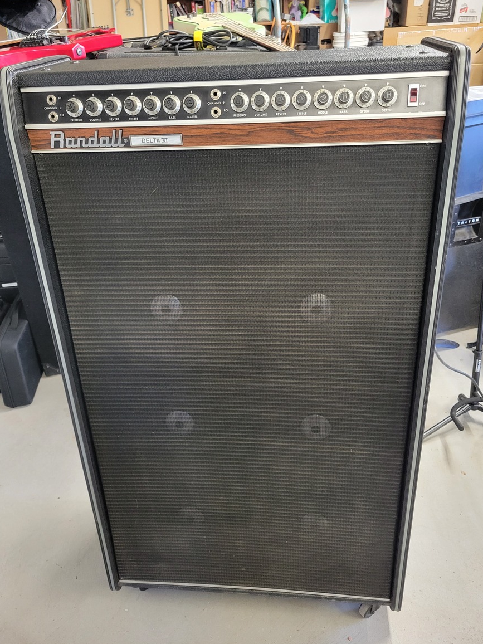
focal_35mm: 27
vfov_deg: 65.3
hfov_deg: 51.4
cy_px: 314
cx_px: 247
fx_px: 502
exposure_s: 1/40
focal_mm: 5.4
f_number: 1.8
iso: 500
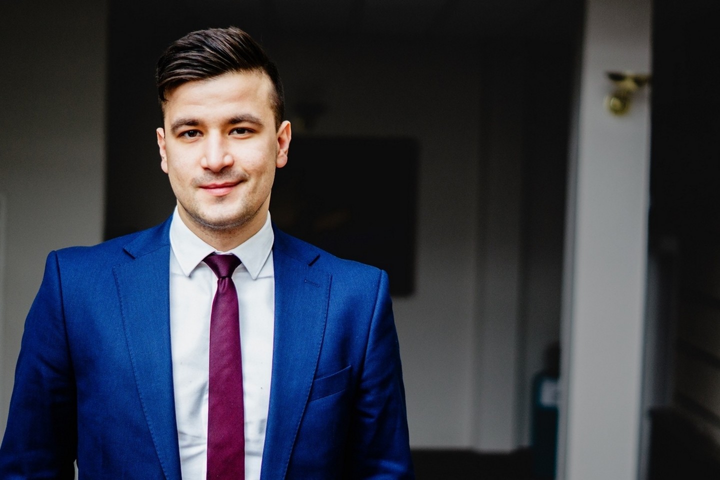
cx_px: 360
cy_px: 240
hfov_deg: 27.0
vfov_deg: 18.2
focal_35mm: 75
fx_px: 1500
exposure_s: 1/1600
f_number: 1.8
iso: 800
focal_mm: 50
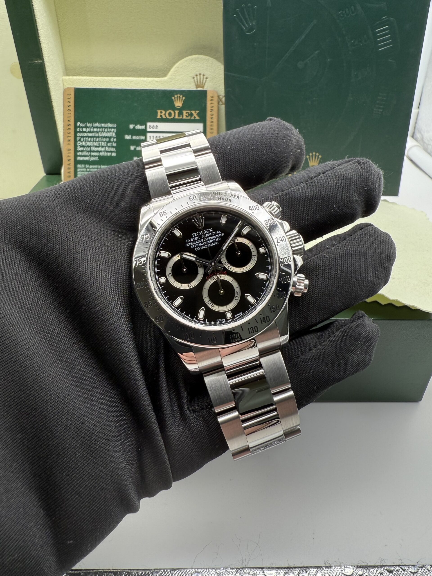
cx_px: 216
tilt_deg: -33.2
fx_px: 399
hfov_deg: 56.8
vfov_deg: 71.6
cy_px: 288
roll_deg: -1.4
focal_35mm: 24
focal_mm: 2.22
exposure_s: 1/99
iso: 50
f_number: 2.2
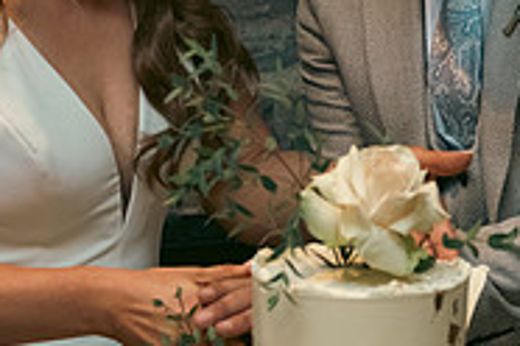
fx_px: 2340
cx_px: 313
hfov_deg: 12.7
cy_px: 82
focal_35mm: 162
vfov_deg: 8.5
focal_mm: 52
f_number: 3.5
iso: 800
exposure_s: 1/160
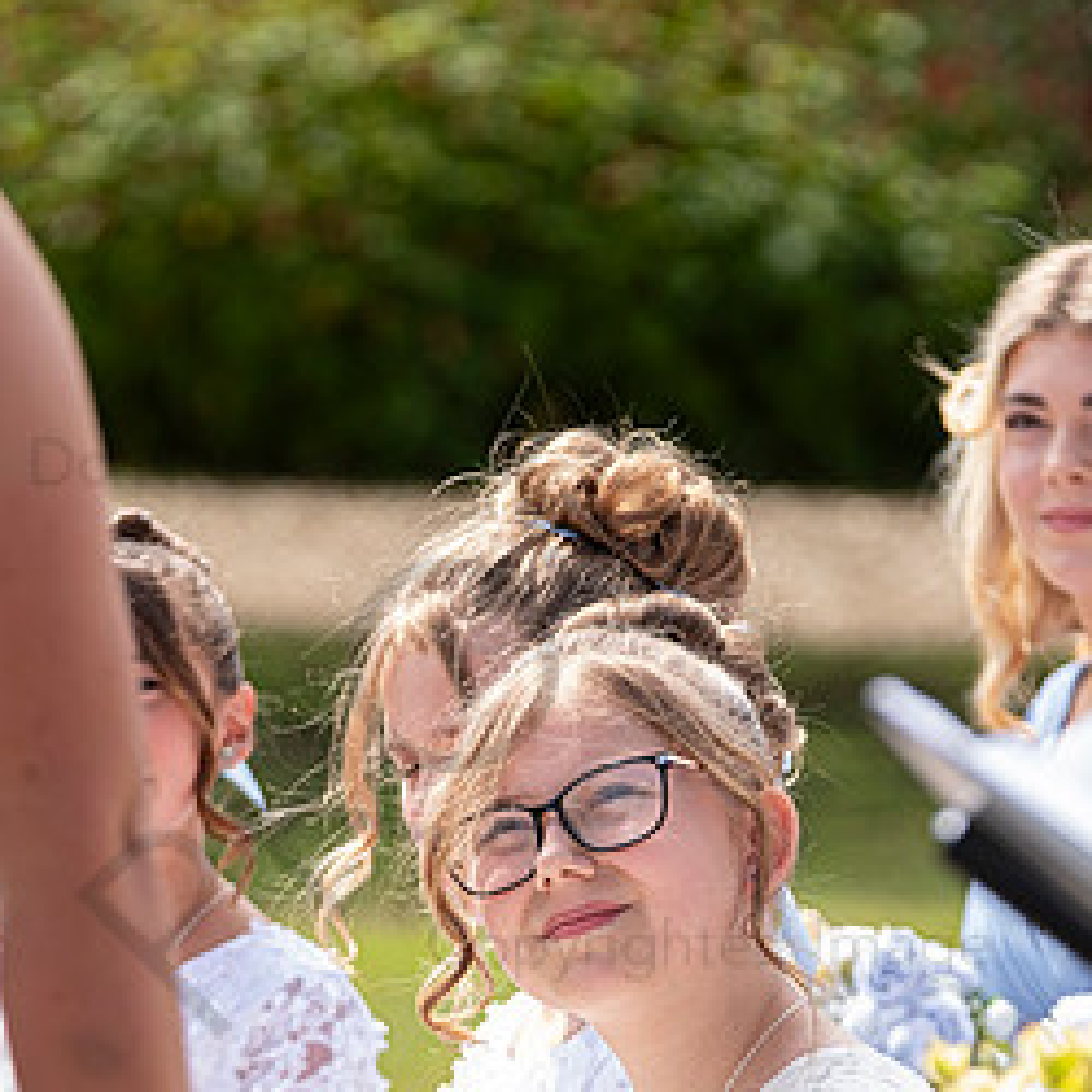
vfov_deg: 4.2
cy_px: 784
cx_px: 489
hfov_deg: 4.2
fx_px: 14776
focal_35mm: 414
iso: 200
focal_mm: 140
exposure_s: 1/640
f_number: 3.6
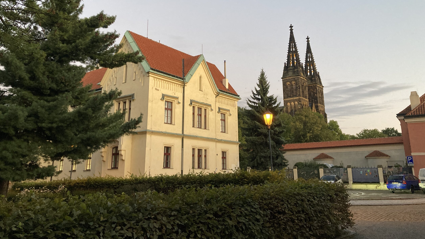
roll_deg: -0.7
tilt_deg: +15.0
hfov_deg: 62.6
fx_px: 349
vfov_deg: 37.4
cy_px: 83
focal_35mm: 31
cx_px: 211
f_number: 1.8
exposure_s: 1/50
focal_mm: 3.99
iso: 200
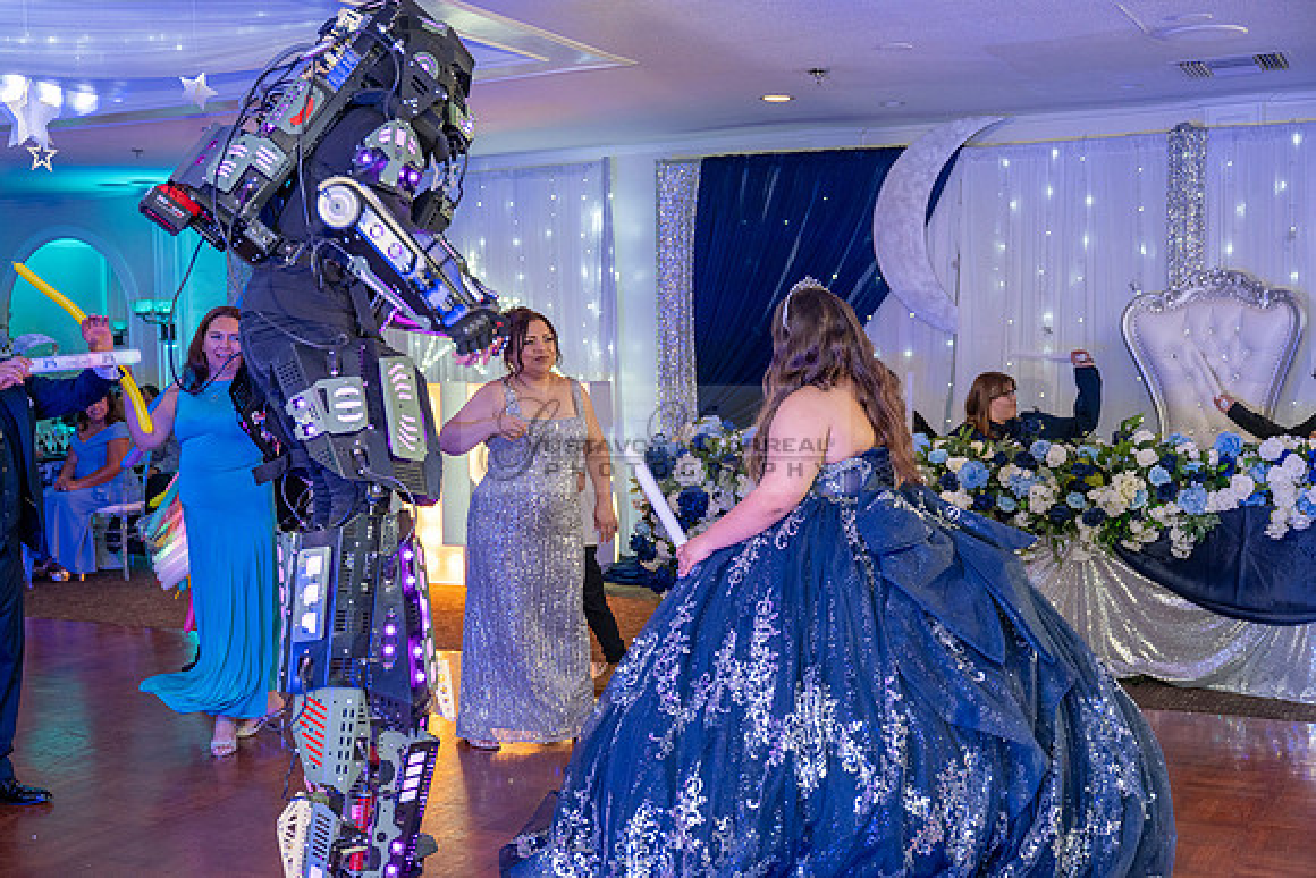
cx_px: 658
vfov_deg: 31.2
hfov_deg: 45.4
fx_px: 1572
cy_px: 439
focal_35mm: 43
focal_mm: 43
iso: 1250
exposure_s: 1/200
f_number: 3.2
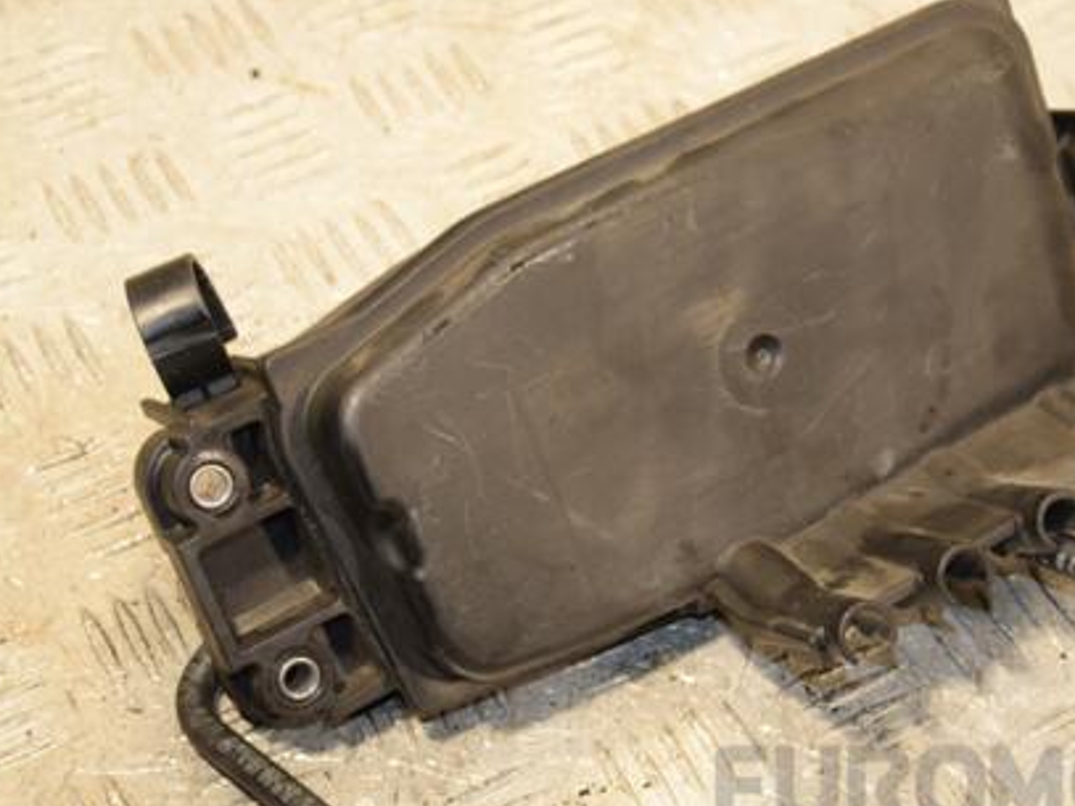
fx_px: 2971
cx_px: 666
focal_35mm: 96
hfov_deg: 20.5
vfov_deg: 15.4
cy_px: 433
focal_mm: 45
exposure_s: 1/200
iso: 800
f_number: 5.6
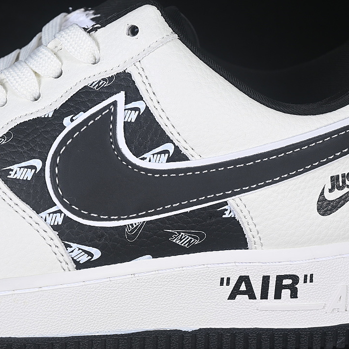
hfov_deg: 18.1
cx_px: 149
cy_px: 175
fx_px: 1095
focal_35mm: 96
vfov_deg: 18.1
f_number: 7.1
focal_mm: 50
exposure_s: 1/80
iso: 160
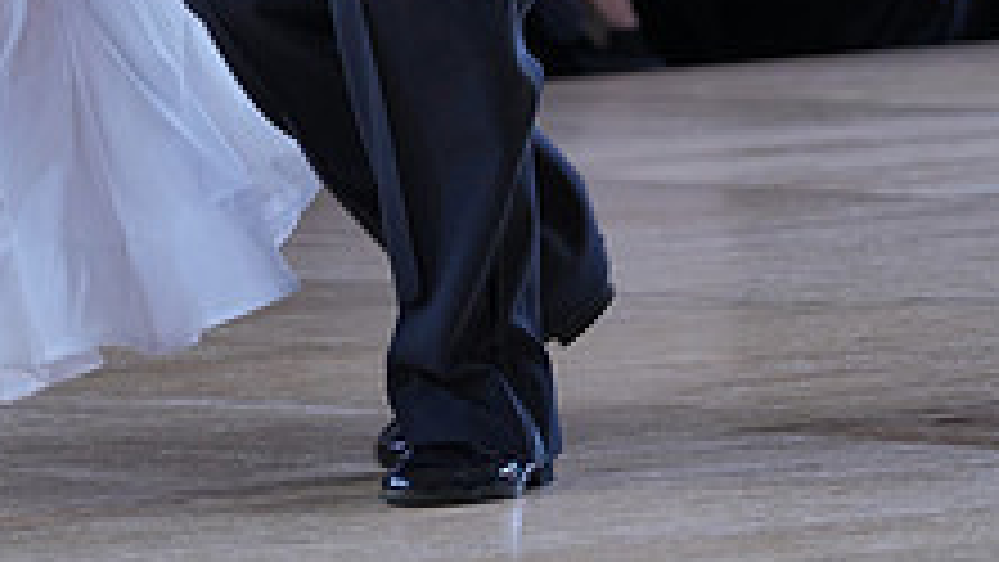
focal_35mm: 547
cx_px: 205
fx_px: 14493
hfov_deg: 3.9
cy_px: -526
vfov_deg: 2.2
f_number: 5.6
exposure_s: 1/400
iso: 1000
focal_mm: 200
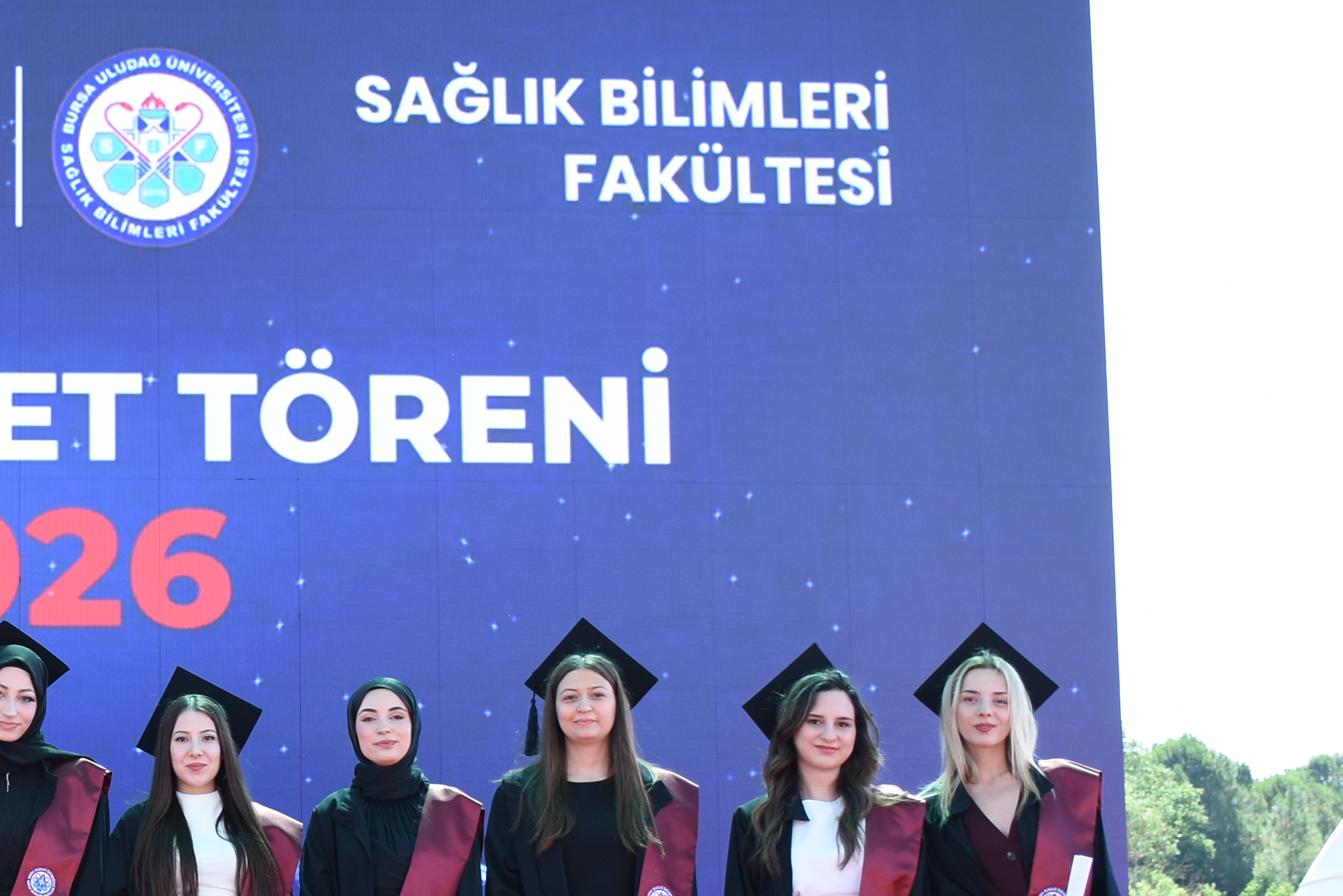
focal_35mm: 74
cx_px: 6
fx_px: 2764
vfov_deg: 18.3
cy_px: 660
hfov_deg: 25.9
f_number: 5
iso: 200
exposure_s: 1/250
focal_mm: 23
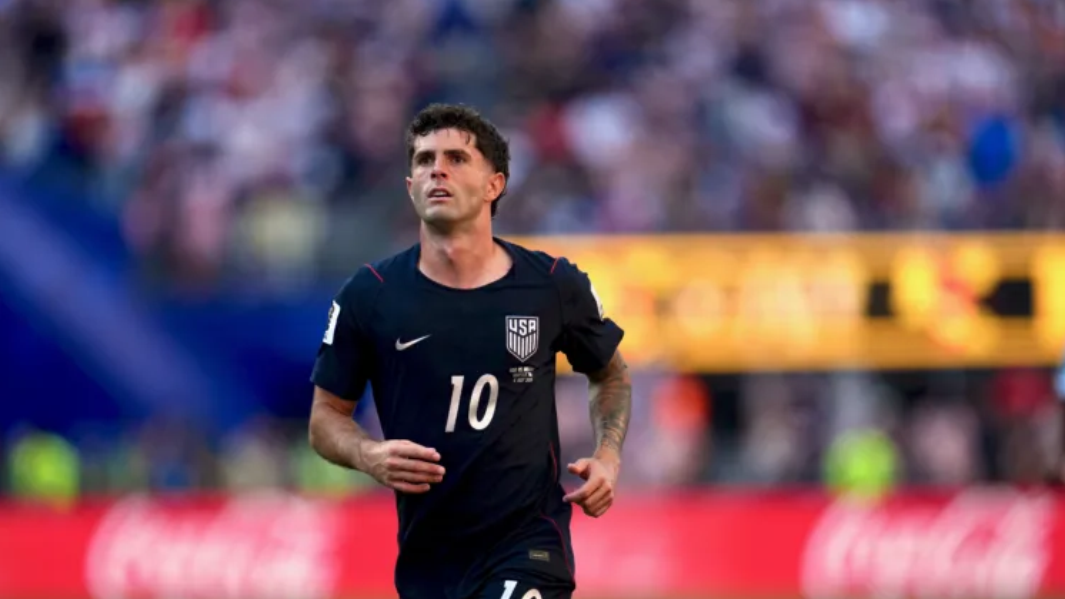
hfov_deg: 5.1
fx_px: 11891
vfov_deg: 2.9
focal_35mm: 421
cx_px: 532
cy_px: 334
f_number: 2.8
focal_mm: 400
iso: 640
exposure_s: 1/2500
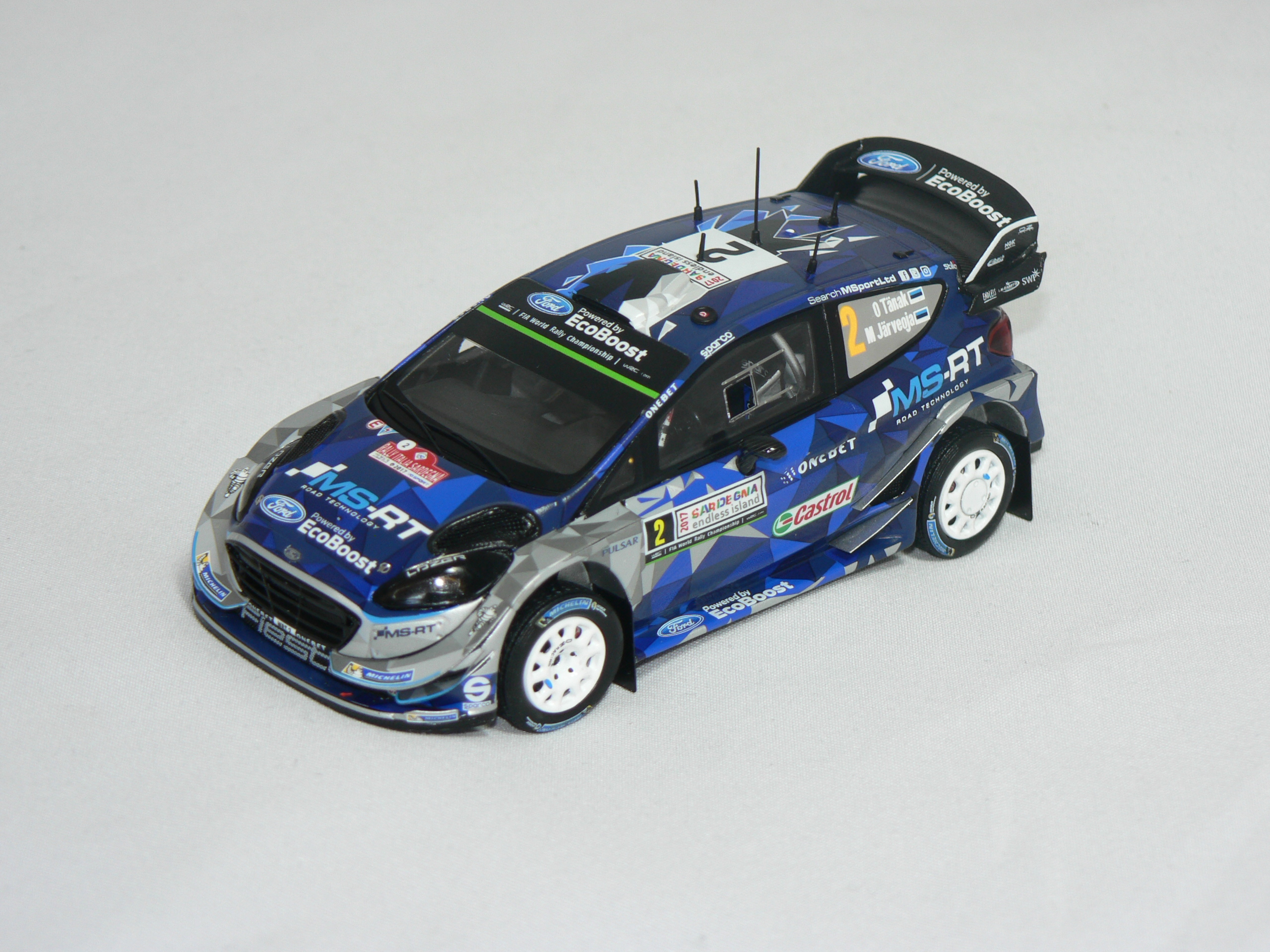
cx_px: 635
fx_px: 4293
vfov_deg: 12.7
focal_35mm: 117
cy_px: 476
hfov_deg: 16.8
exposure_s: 1/60
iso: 80
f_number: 3.2
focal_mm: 19.5
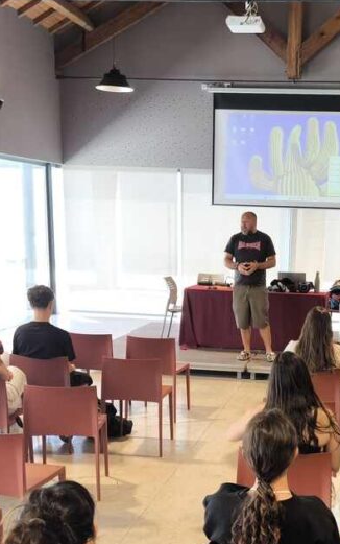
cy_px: 384
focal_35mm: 50
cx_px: 281
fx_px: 741
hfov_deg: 25.3
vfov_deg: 39.6
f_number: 1.9
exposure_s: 1/100
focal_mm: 6.92
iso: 100
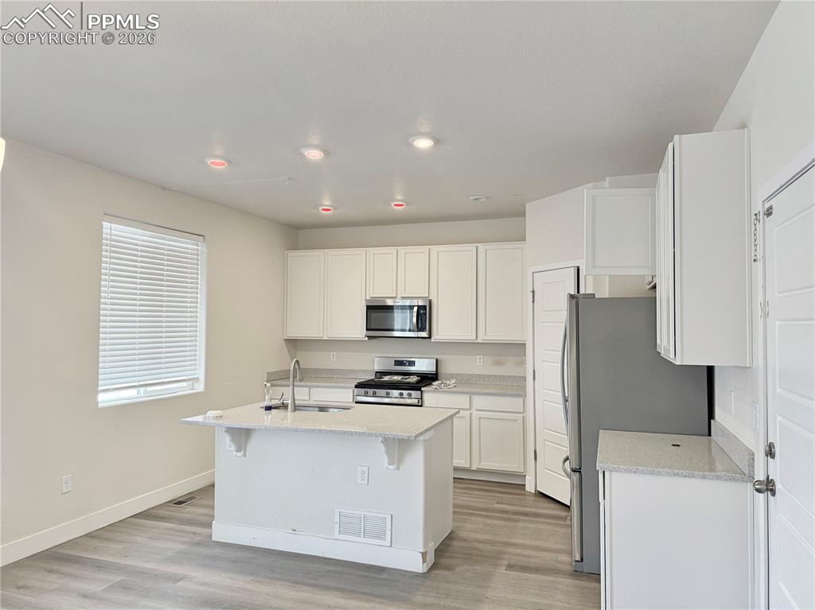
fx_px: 565
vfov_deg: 56.8
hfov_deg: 71.6
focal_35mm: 24
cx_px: 408
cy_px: 305
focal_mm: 6.76
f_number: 1.78
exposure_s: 1/194
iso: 200
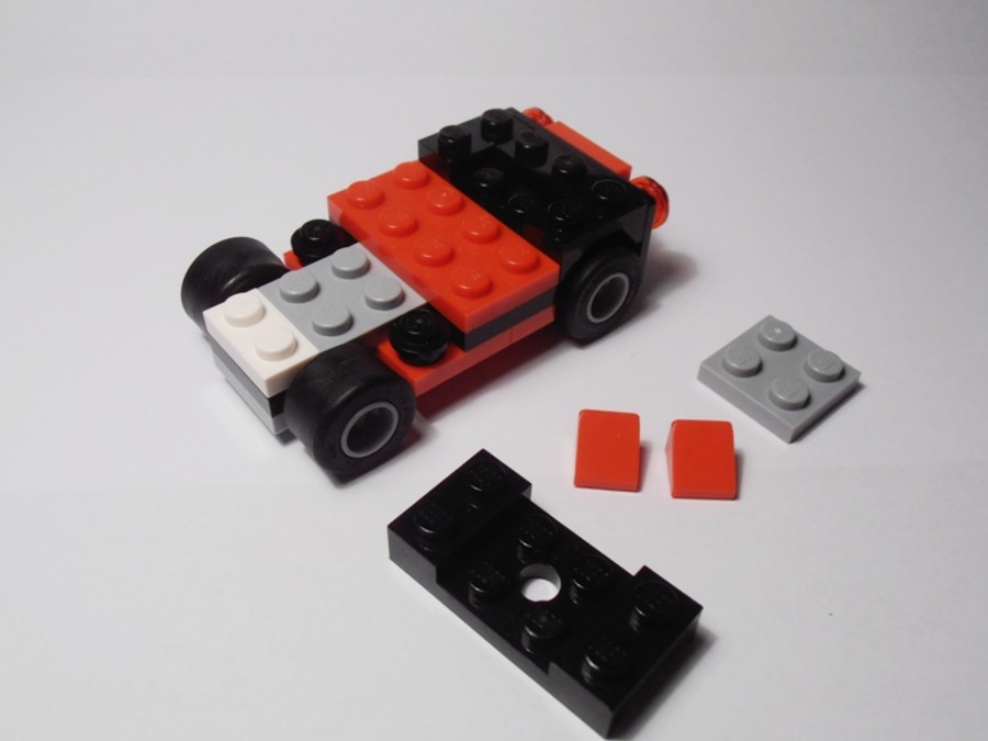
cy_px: 370
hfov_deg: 50.1
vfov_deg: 38.7
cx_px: 494
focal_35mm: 37
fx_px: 1056
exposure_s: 1/80
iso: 80
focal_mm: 6.61
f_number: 3.9
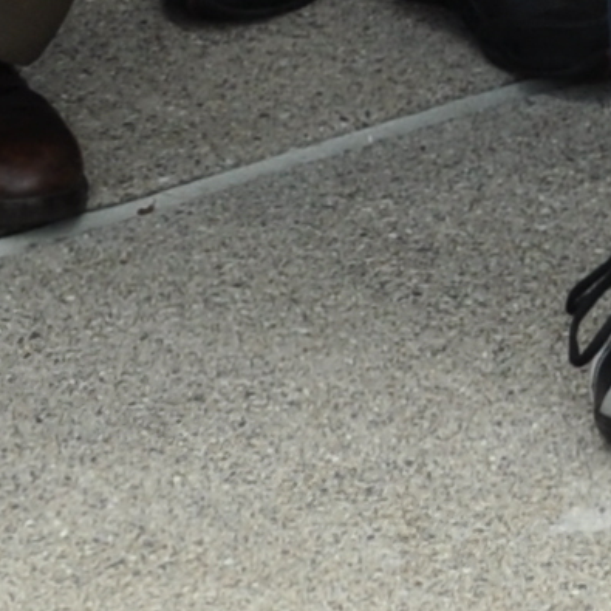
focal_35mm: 332
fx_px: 6630
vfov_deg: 4.9
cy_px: -1572
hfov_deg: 5.2
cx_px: 1075
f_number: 6.3
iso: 200
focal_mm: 24
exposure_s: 1/160
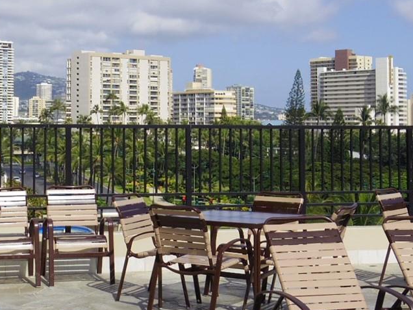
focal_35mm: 78
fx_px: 931
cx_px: 126
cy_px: 63
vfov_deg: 18.7
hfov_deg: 24.9
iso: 100
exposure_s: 1/250
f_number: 4.5
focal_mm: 6.7
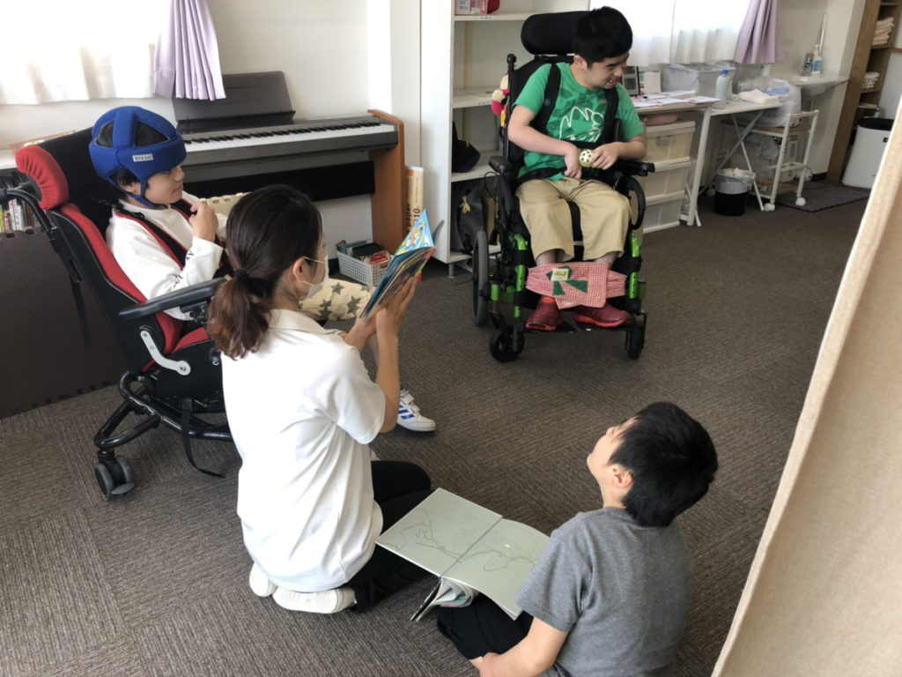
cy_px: 338
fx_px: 730
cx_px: 451
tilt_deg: -25.8
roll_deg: -1.7
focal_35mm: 28
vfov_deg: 49.7
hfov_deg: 63.4
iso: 25
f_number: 1.8
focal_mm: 3.99
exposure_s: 1/40
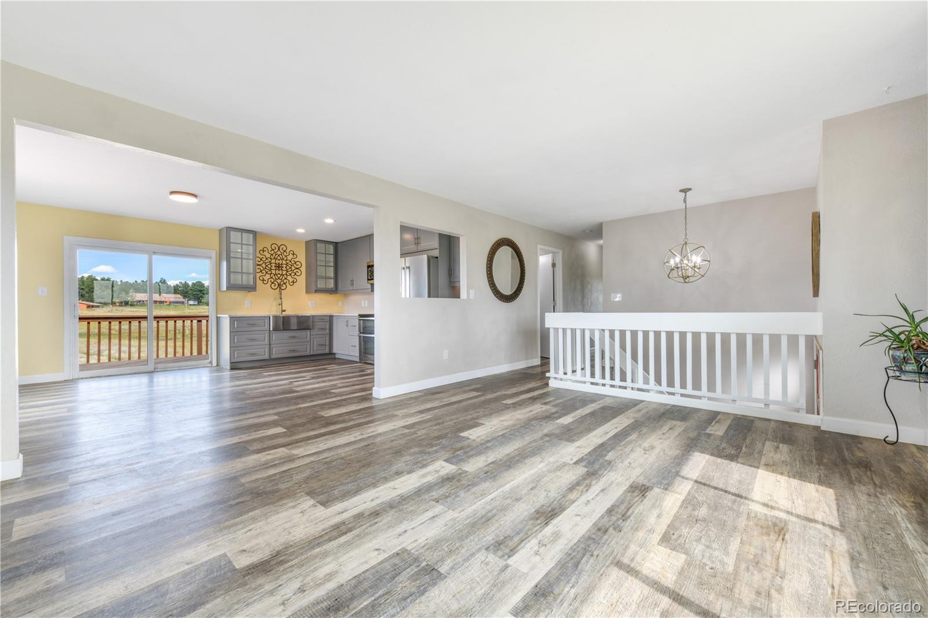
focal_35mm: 14
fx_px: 361
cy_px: 309
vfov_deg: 81.1
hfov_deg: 104.3
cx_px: 464
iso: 100
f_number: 16
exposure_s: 1
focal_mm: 14
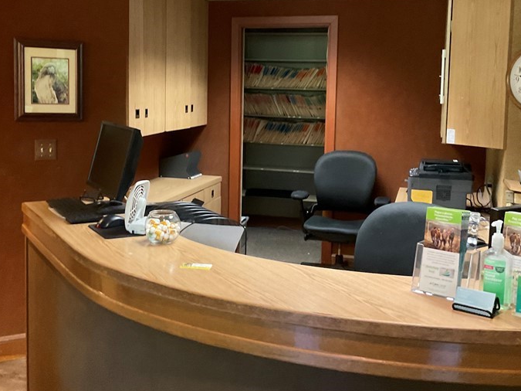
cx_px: 224
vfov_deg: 32.7
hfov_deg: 42.8
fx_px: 662
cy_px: 143
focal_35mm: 44
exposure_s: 1/33
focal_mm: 3
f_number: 1.8
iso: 320
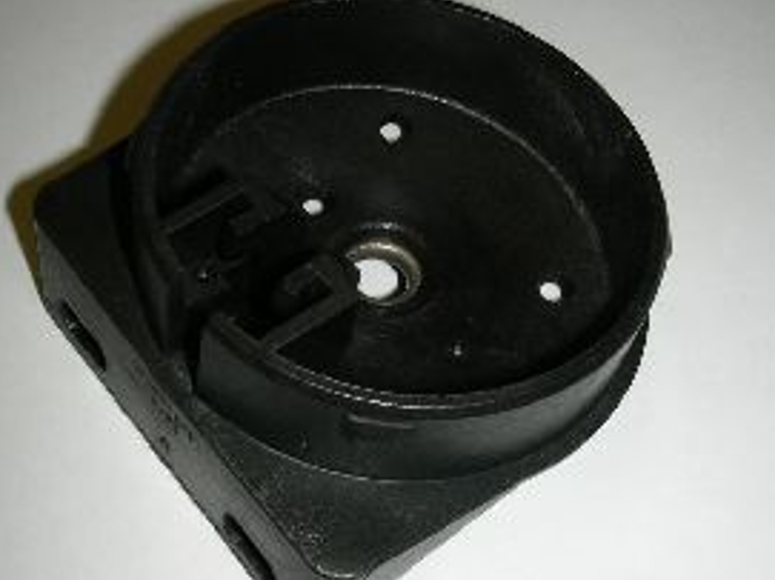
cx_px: 355
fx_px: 1097
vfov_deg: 29.7
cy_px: 280
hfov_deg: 38.9
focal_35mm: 49
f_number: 6.8
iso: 50
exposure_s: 1/60.1
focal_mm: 6.3
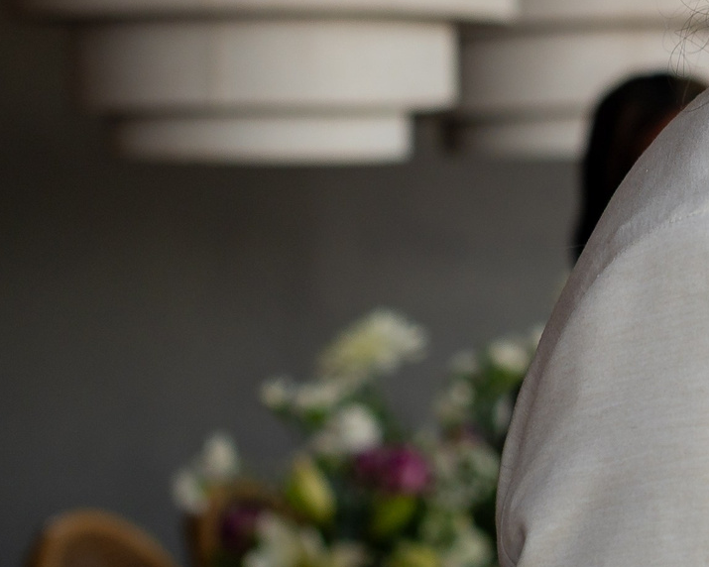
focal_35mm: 168
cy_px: -18
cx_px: 1199
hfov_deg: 10.9
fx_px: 3525
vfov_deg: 9.1
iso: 250
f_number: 3.2
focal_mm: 50
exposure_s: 1/320
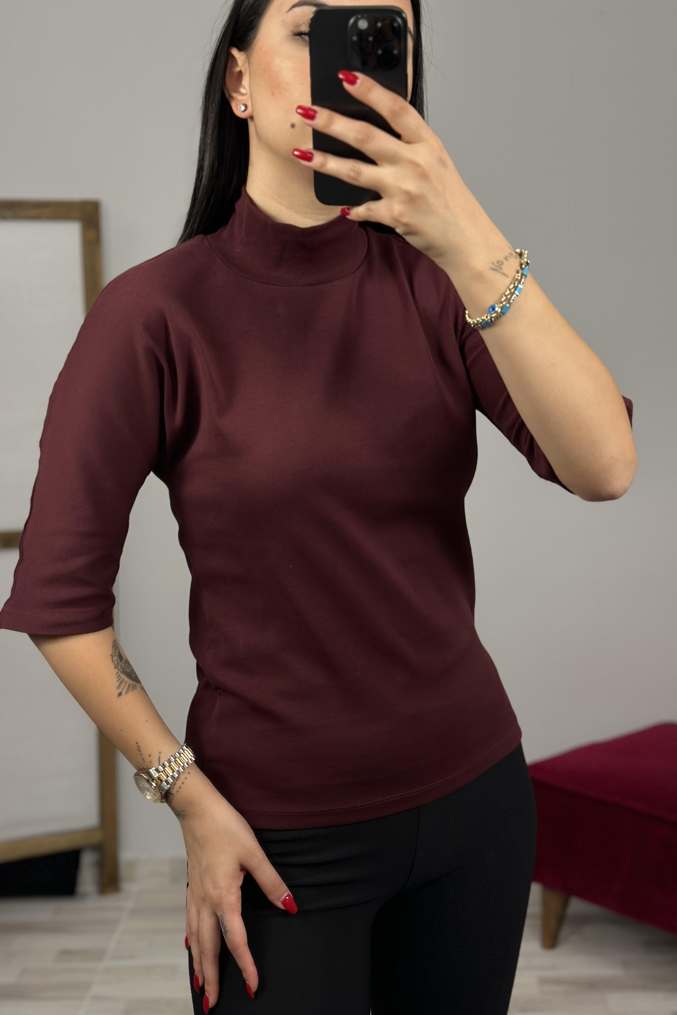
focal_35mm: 50
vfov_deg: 39.6
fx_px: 1410
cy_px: 508
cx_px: 320
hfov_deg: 27.0
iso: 160
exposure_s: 1/100
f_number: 1.78
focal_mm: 6.86
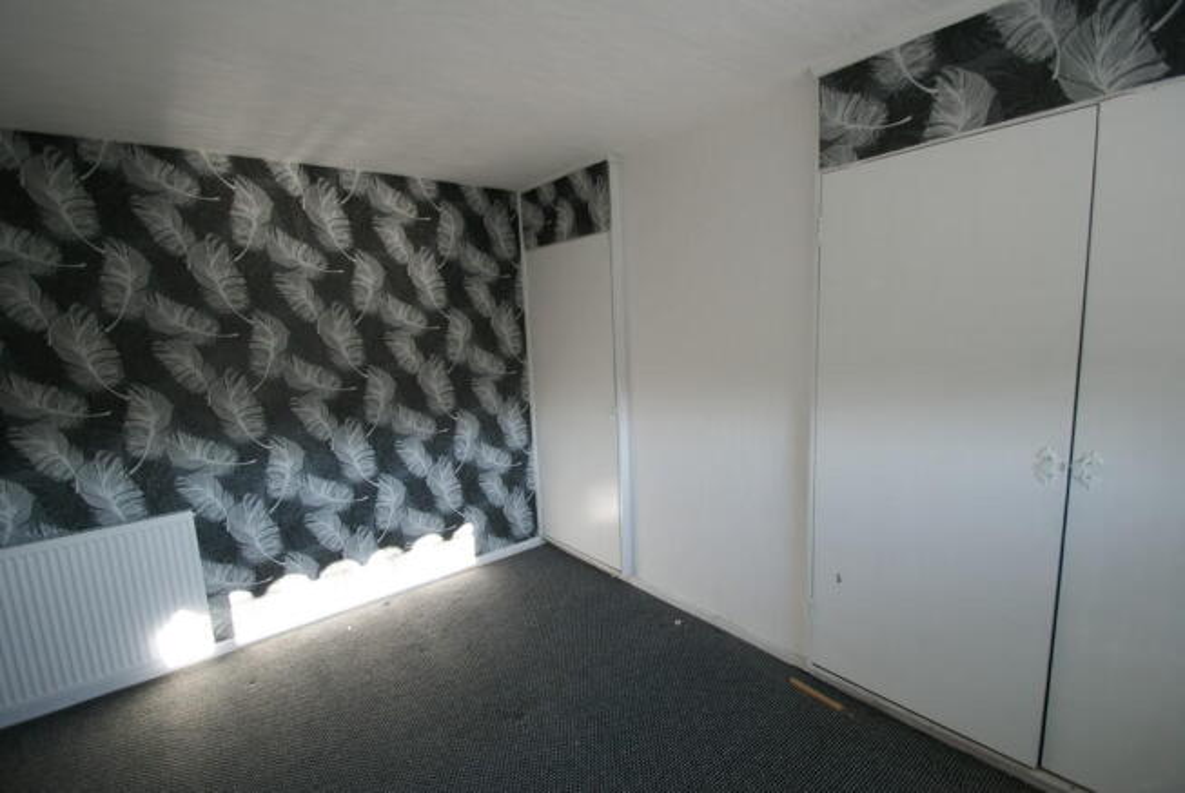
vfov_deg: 77.5
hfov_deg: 100.3
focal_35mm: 15
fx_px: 494
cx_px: 592
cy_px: 396
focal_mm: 10
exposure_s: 1/40
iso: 100
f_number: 4
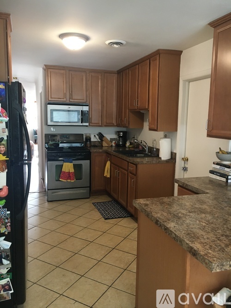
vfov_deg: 61.7
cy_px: 154
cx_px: 116
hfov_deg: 48.2
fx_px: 258
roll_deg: -0.8
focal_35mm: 29
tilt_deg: -6.0
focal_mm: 4.15
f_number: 2.2
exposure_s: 1/30
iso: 125
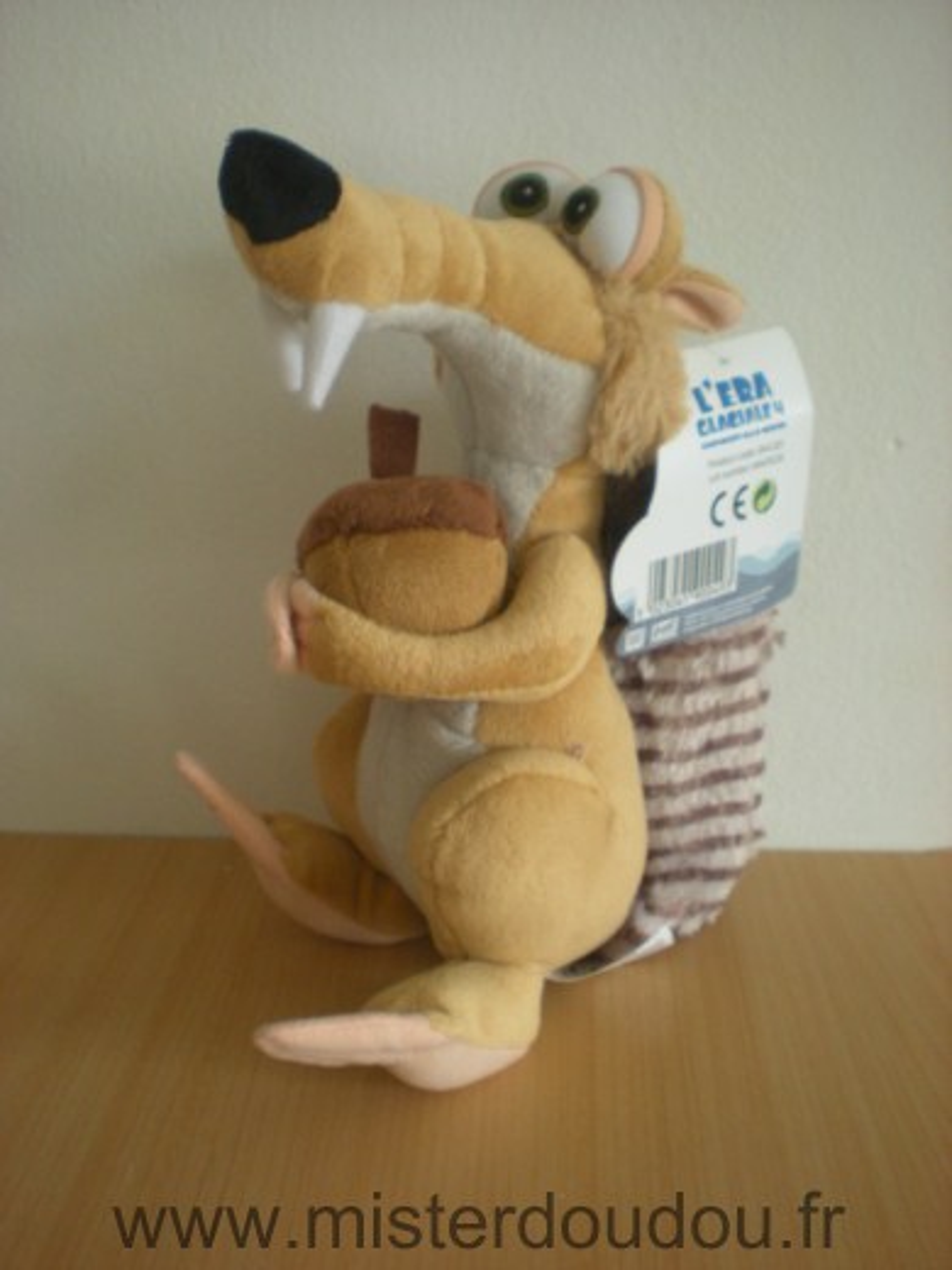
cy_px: 635
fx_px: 1393
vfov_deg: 49.0
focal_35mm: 38
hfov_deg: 37.7
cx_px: 476
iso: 200
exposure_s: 1/14.5
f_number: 3.1
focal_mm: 6.3
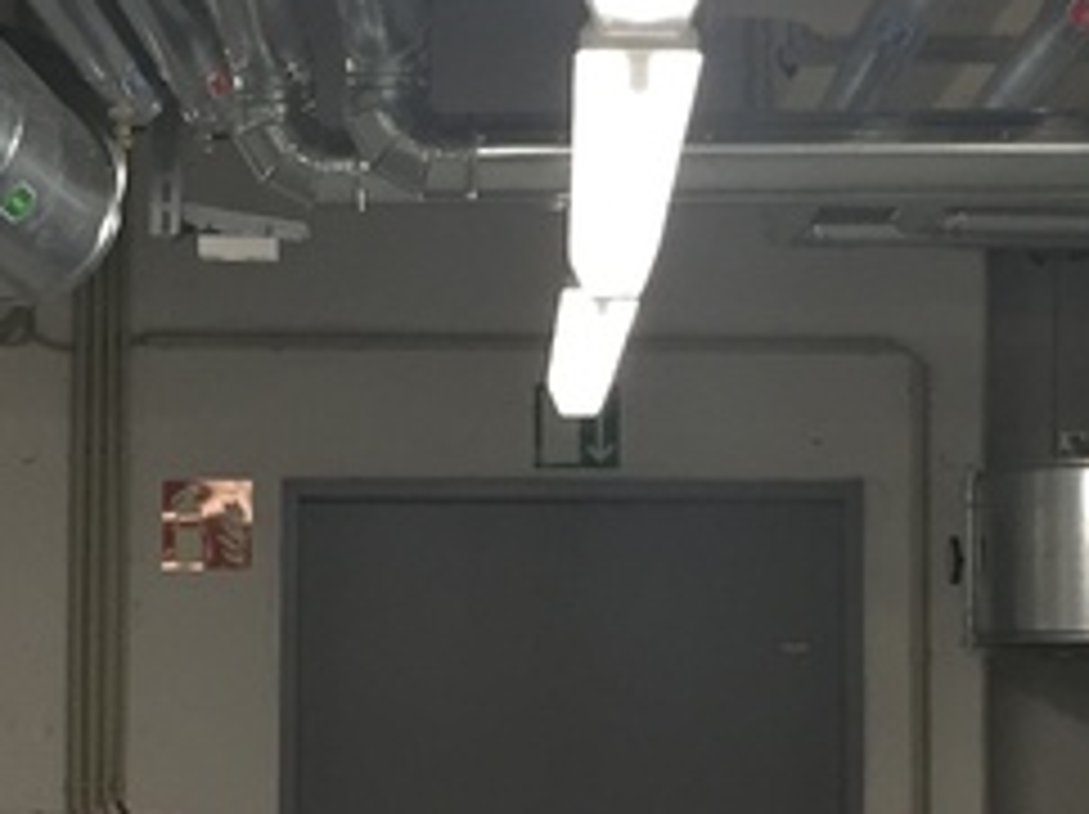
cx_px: 450
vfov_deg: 12.3
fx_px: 3771
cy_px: 486
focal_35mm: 120
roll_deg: -0.8
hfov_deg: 16.4
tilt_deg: +2.7
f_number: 2.2
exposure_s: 1/33
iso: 50
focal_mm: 4.15
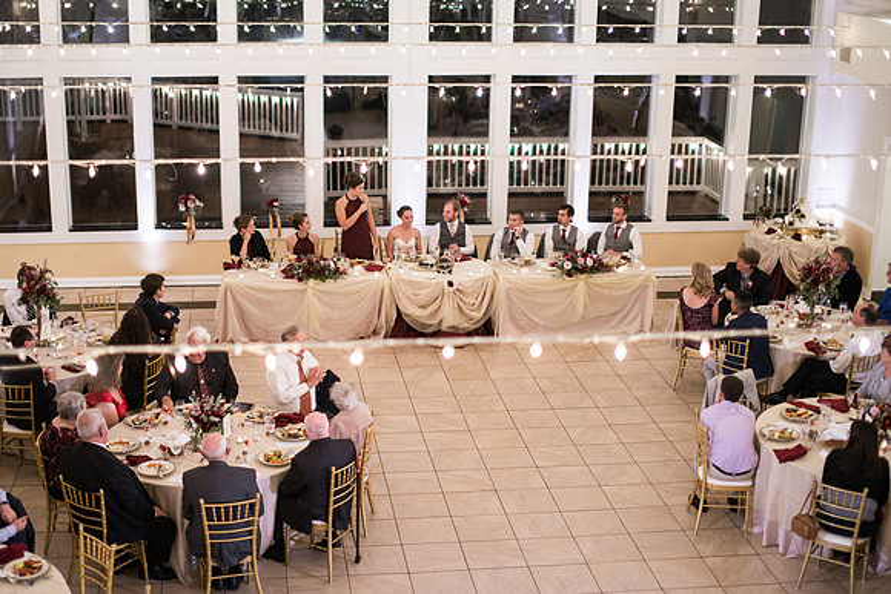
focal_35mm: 56
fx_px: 1391
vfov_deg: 24.1
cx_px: 407
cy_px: 311
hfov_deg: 35.5
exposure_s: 1/80
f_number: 1.4
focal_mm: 50
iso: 1100
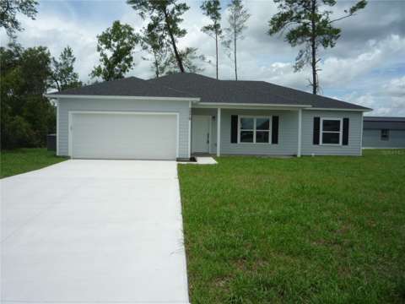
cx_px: 202
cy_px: 152
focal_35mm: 30
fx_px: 351
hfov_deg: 60.0
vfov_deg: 46.8
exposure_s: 1/640
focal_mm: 5.2
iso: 100
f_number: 5.6
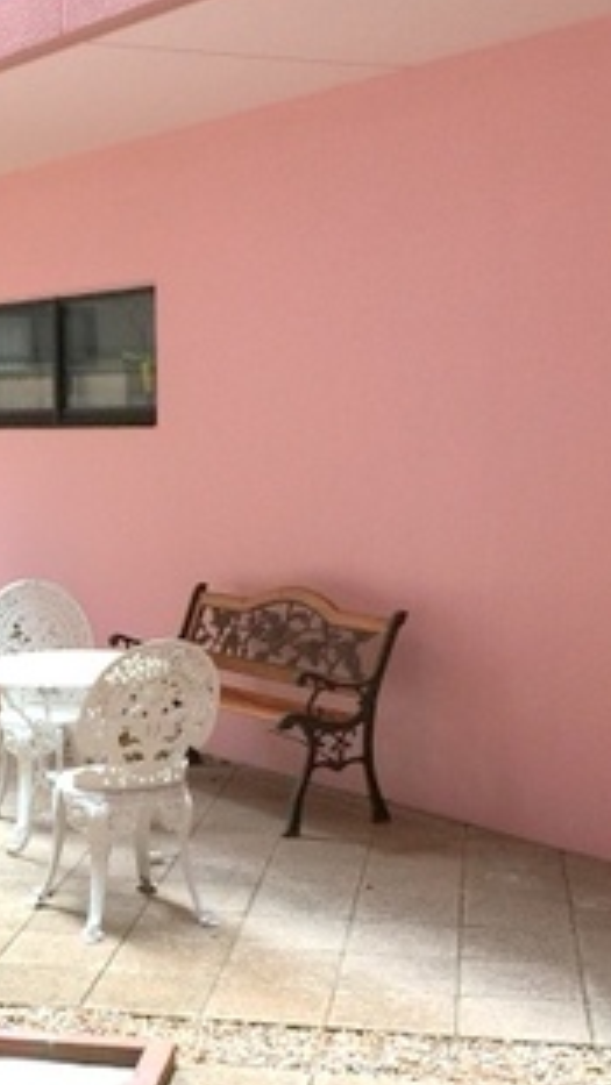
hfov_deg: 19.2
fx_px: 1756
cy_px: 712
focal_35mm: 61
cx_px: -7
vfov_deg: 34.1
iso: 32
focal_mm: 4.15
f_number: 2.2
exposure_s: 1/30
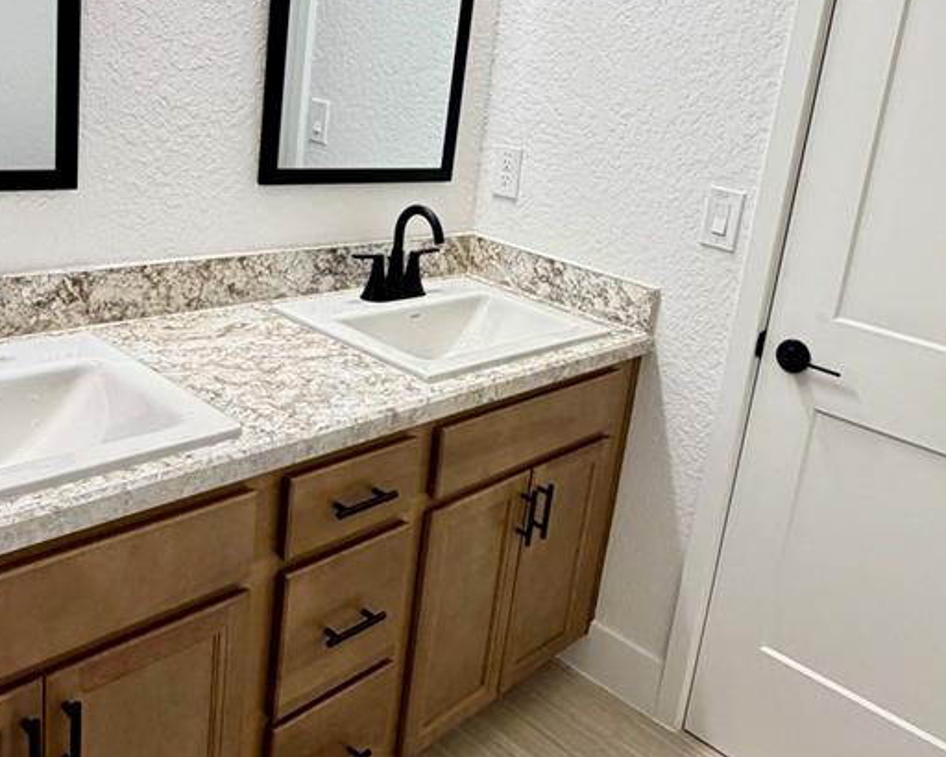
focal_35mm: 32
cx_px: 493
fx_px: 896
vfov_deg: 45.5
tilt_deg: -13.3
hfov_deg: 55.6
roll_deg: -7.6
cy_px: 286
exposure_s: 1/120
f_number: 2.2
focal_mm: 2.22
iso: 200
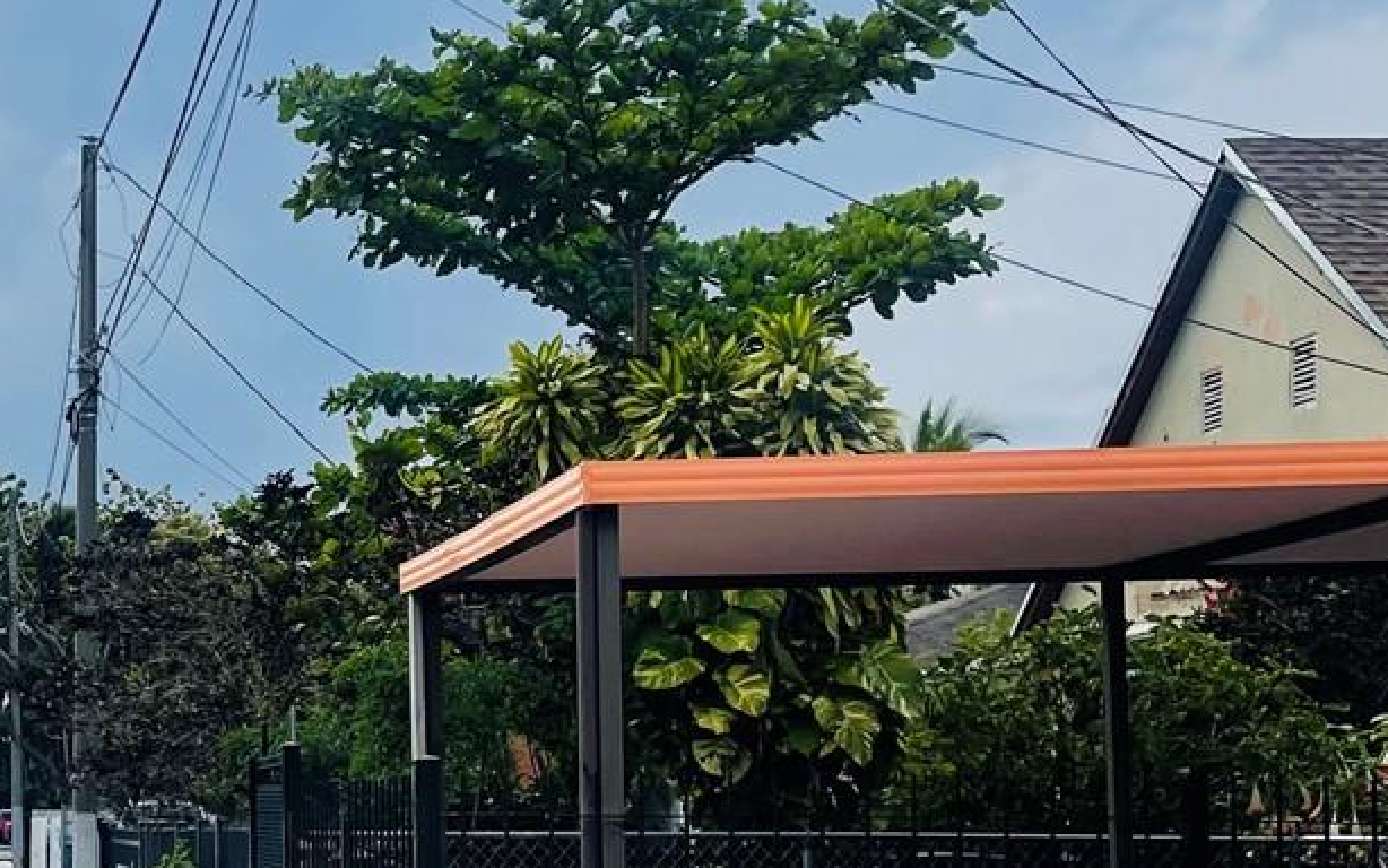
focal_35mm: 69
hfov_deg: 27.0
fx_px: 2611
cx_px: -188
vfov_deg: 18.7
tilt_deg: +3.1
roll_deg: -0.4
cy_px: 698
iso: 32
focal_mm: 5.1
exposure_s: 1/6993
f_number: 1.6
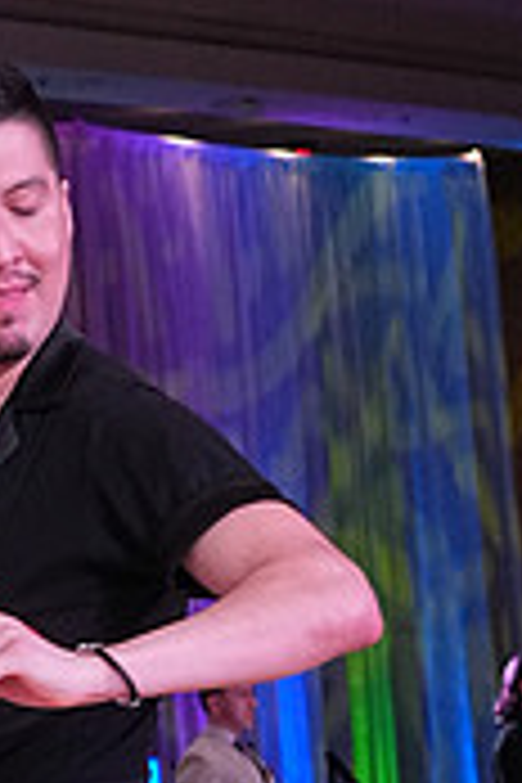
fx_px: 6177
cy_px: 1084
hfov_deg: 4.8
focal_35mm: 284
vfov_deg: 7.2
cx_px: -88
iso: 2500
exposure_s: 1/250
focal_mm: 57
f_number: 8
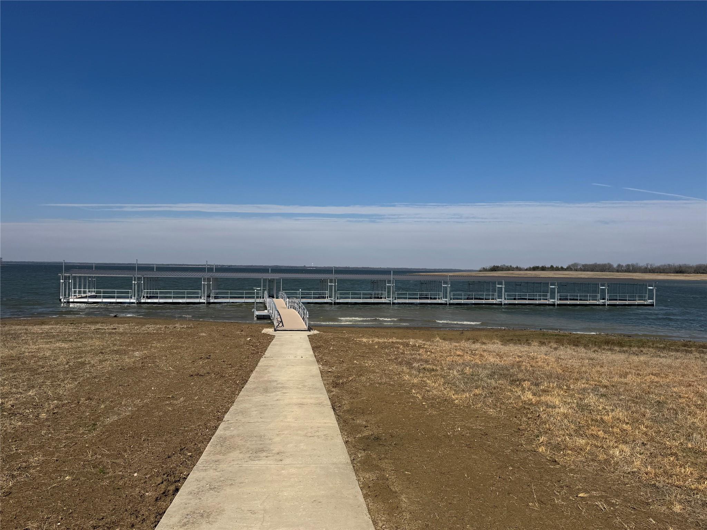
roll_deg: -0.8
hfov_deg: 71.6
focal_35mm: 24
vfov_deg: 56.8
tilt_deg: -0.4
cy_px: 265
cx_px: 354
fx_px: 490
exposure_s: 1/10417
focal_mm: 6.76
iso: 80
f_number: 1.78
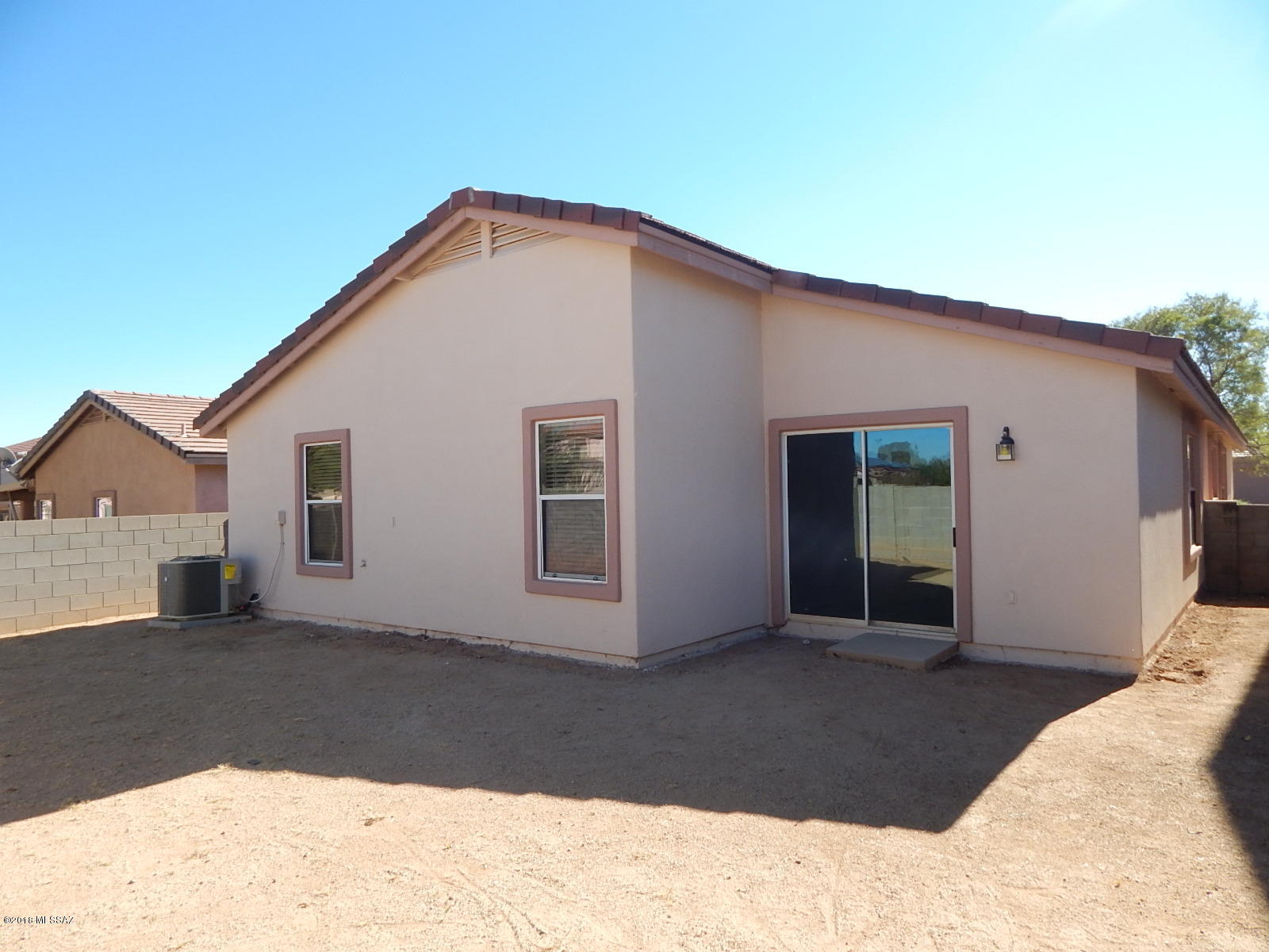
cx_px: 634
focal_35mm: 22
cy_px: 476
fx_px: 807
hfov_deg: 76.4
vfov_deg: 61.1
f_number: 3
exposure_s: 1/800
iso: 125
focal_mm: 4
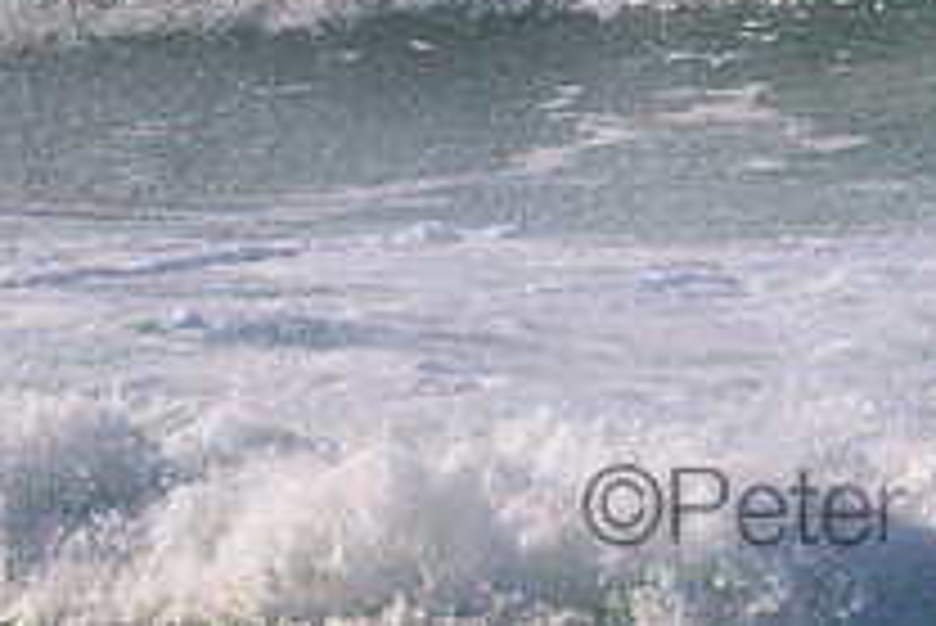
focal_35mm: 2233
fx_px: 58096
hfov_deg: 0.9
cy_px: -241
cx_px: 932
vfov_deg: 0.6
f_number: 11
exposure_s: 1/2000
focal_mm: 800
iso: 1250
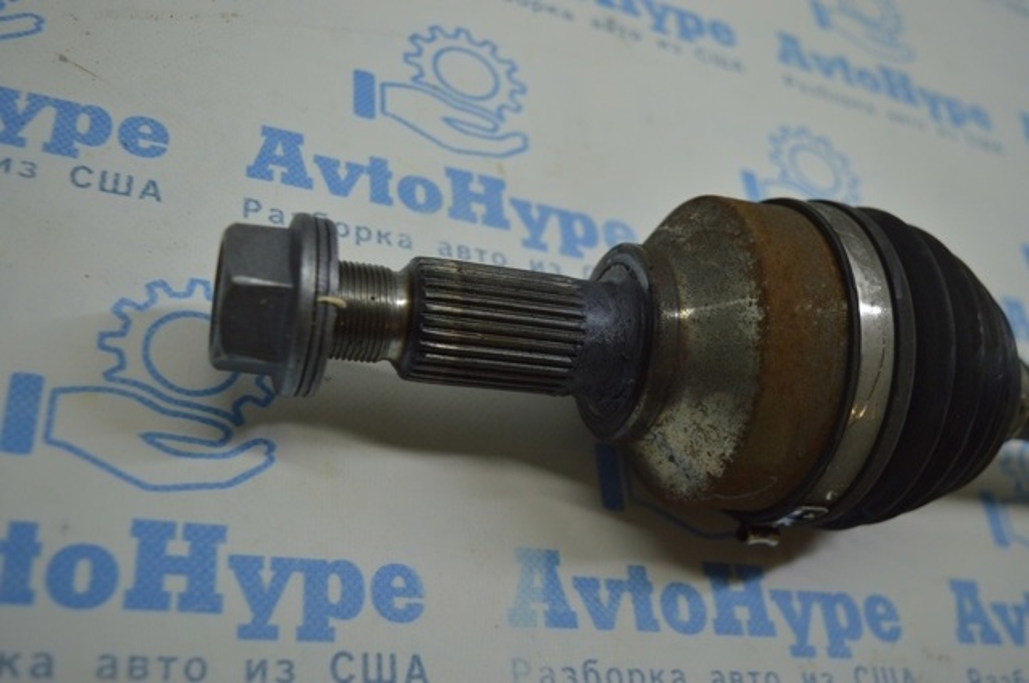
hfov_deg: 51.3
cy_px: 342
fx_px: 1071
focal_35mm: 38
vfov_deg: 35.4
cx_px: 514
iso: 400
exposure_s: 1/160
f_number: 4
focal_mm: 25
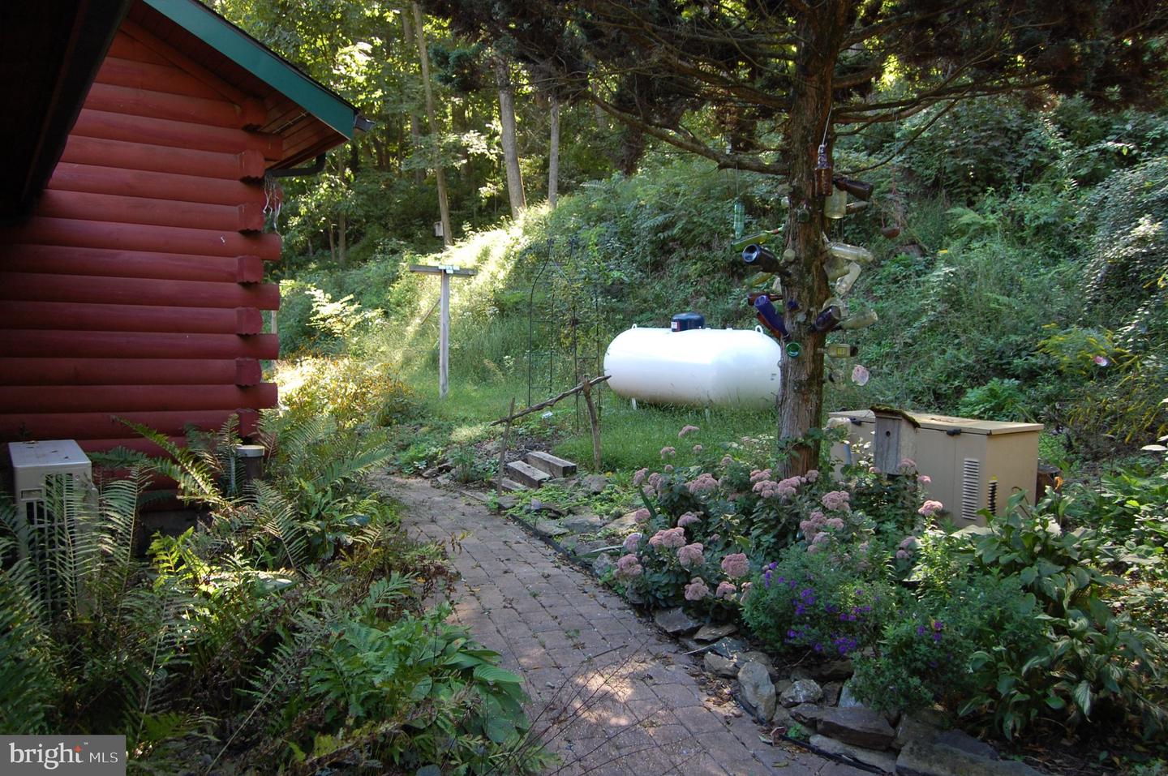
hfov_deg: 67.4
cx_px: 584
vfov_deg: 47.8
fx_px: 875
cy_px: 388
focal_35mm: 27
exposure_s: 1/100
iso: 400
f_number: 5
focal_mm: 18
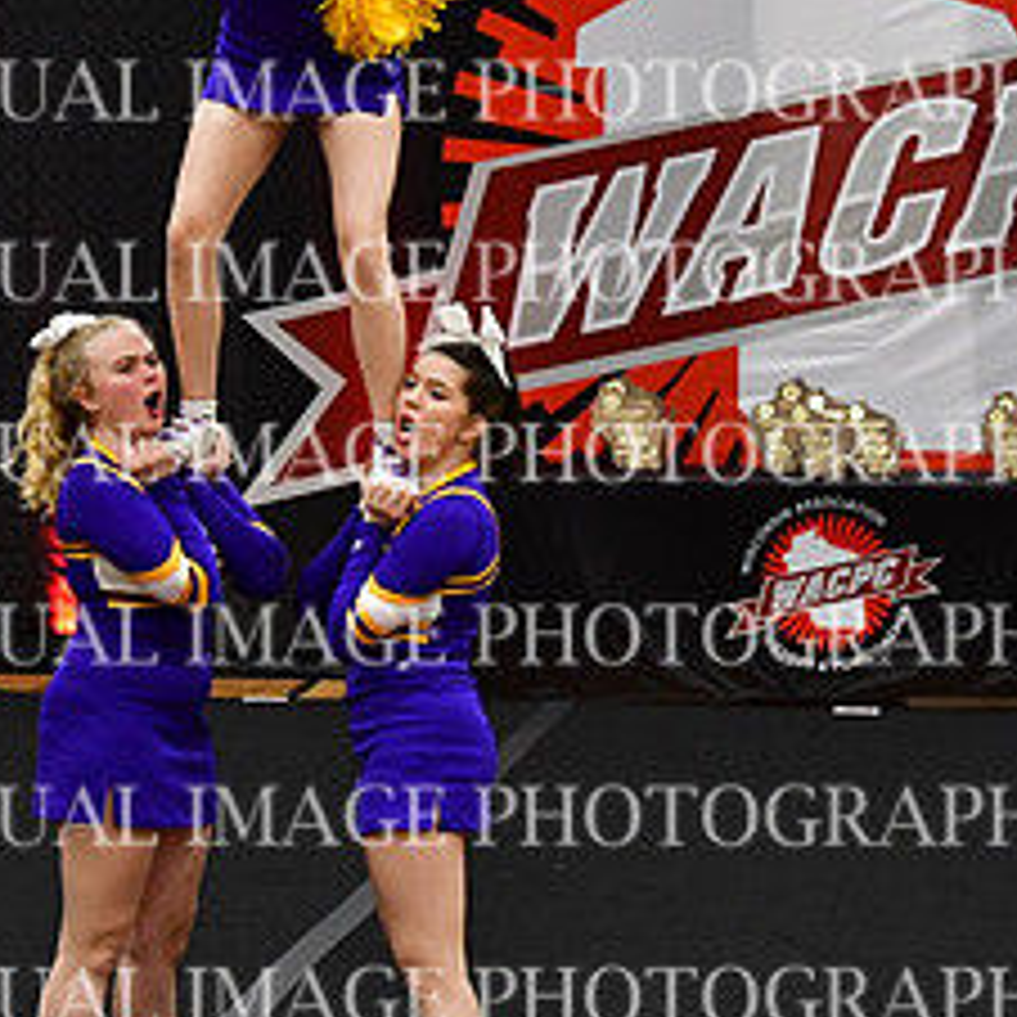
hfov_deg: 7.6
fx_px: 7612
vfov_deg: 7.6
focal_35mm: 229
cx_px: 450
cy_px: 362
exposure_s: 1/500
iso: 4000
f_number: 4
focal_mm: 70
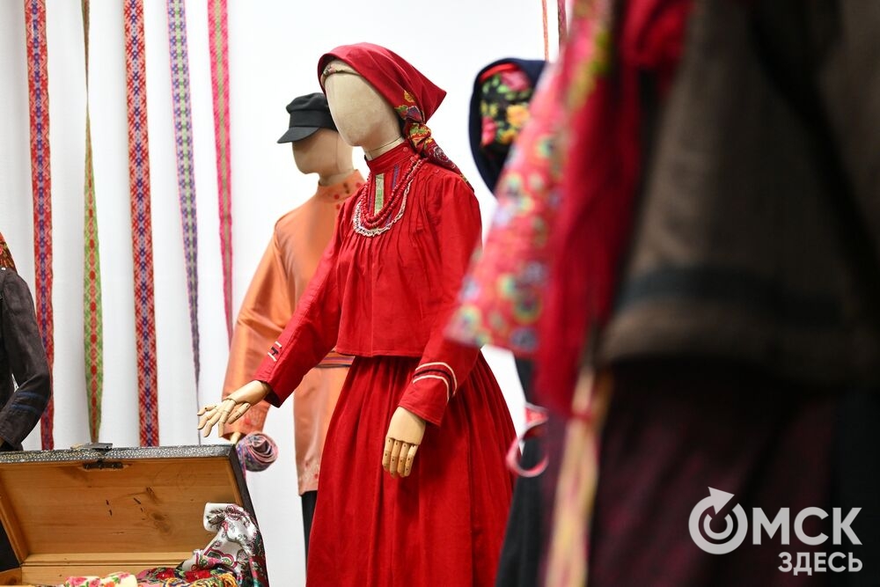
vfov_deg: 27.0
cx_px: 440
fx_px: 1222
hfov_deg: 39.6
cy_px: 294
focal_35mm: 50
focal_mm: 50
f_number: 1.8
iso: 2500
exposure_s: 1/640
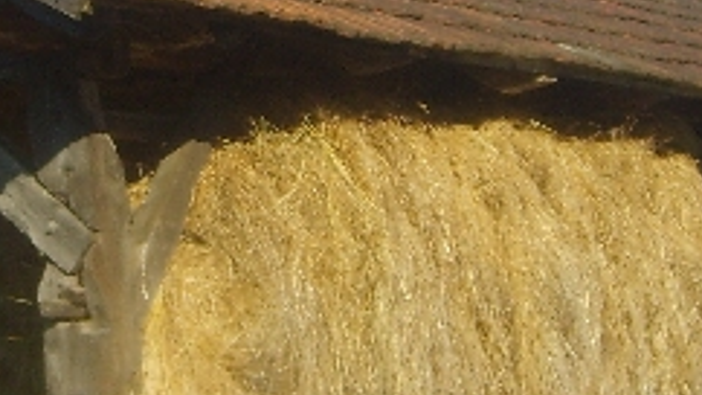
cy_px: 49
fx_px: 2345
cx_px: 119
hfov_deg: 16.9
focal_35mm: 126
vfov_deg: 9.6
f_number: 2.8
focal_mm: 5.8
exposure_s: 1/750
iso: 50
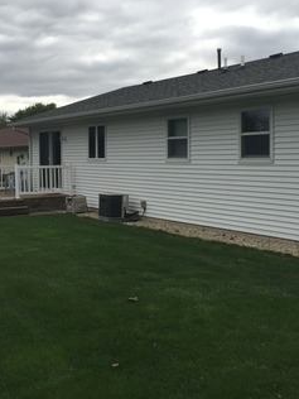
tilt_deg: -0.9
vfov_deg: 42.9
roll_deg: +0.9
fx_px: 507
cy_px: 177
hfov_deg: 32.9
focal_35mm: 44
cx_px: 144
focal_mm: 4.15
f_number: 2.2
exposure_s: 1/1799
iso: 32
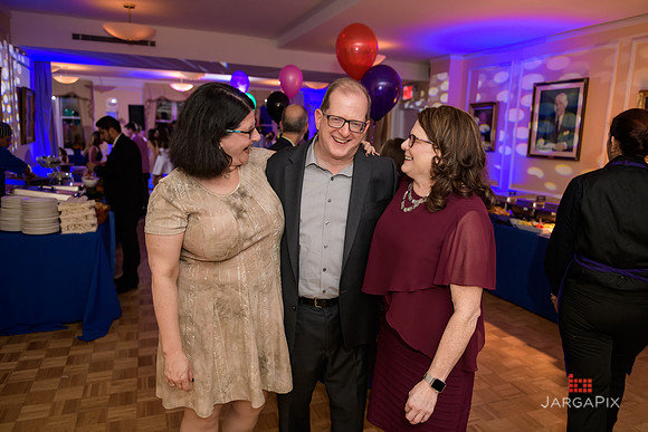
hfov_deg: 67.4
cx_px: 324
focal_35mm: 27
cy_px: 216
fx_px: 486
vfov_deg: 48.0
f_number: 3.2
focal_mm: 27
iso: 800
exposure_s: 1/125
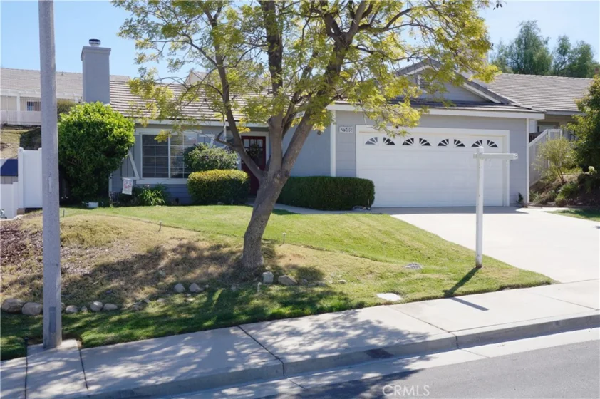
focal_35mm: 39
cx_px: 300
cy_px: 200
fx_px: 649
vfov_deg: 34.2
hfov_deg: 49.6
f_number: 14
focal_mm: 26
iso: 100
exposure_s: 1/80
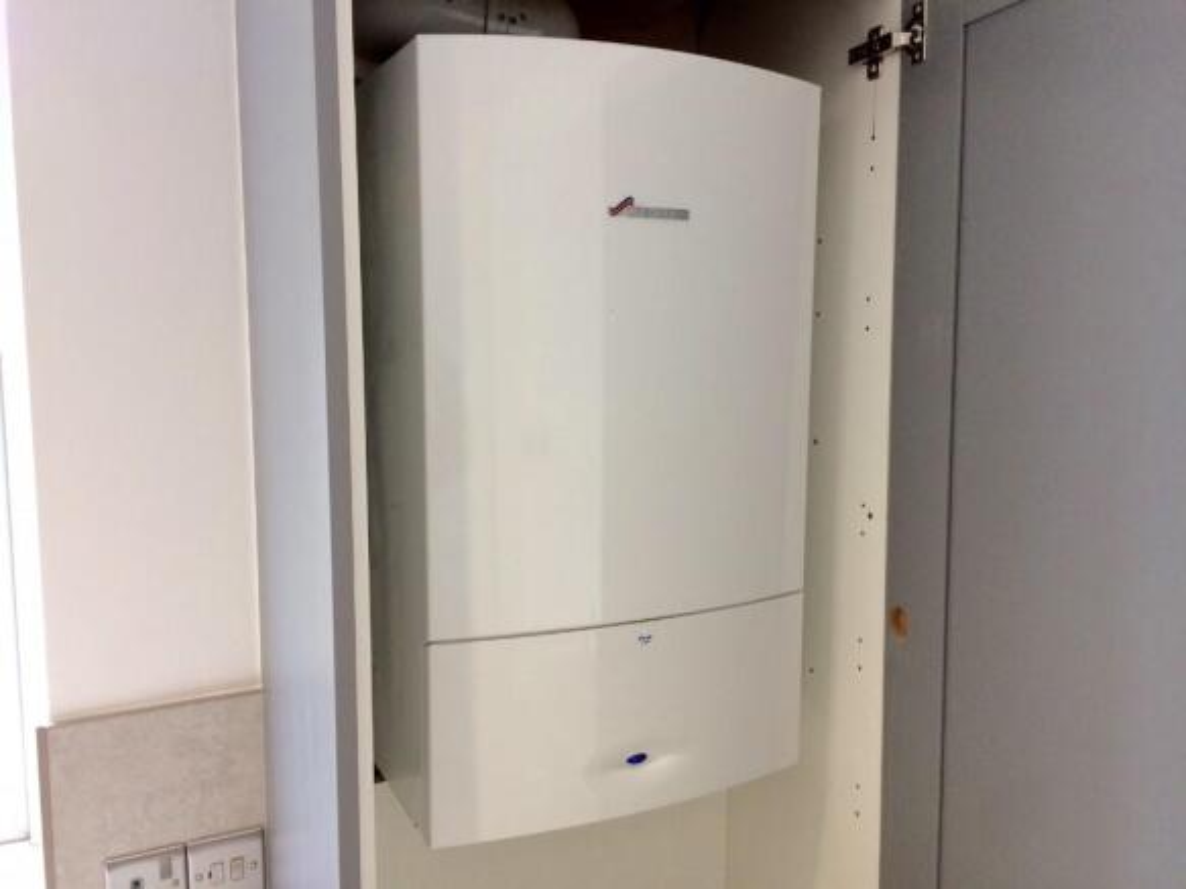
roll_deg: +1.3
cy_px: 444
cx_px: 593
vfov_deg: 48.2
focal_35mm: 29
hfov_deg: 61.7
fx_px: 993
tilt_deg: -4.6
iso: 64
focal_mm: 4.15
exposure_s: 1/33
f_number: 2.2
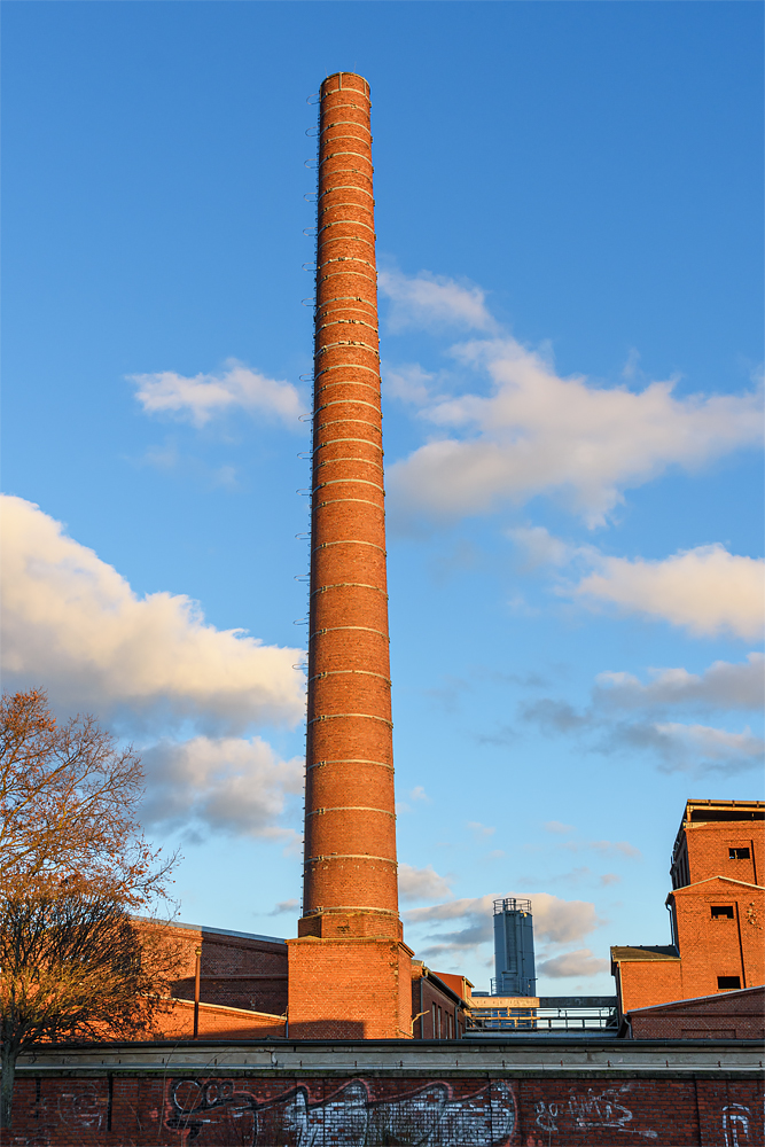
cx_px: 382
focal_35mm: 39
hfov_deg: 34.2
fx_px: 1243
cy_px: 574
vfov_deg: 49.5
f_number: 6.3
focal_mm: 26
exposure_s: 1/500
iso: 200
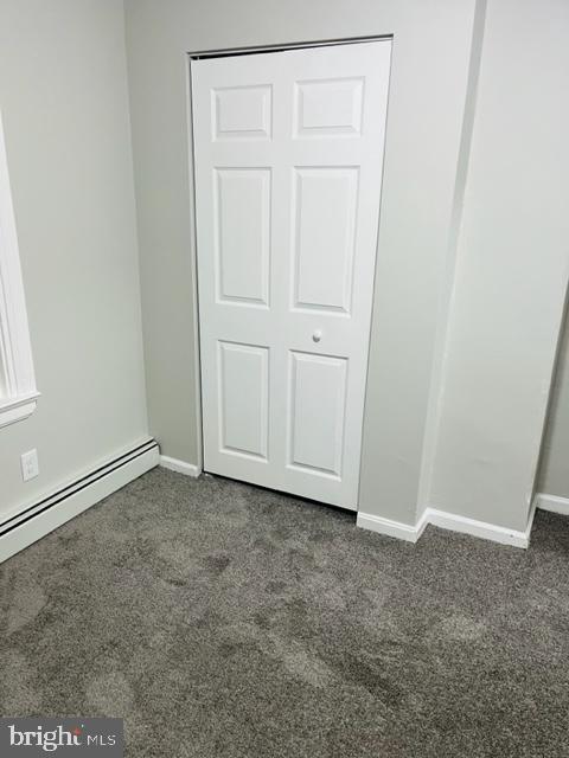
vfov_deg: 67.3
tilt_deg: -19.0
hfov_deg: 53.1
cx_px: 284
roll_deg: -1.1
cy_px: 379
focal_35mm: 26
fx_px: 570
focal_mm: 5.1
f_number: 1.6
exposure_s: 1/60
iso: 200
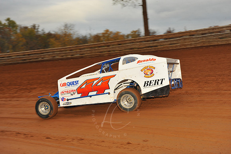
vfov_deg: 19.4
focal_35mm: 70
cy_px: 77
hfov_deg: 28.9
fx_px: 449
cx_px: 116
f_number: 7.1
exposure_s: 1/320
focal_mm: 70
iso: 800
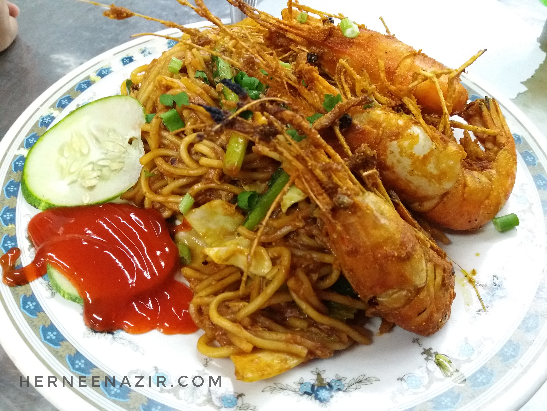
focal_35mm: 27
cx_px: 274
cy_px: 206
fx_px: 427
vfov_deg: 51.4
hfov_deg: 65.3
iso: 250
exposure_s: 1/14
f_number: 1.9
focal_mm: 3.7
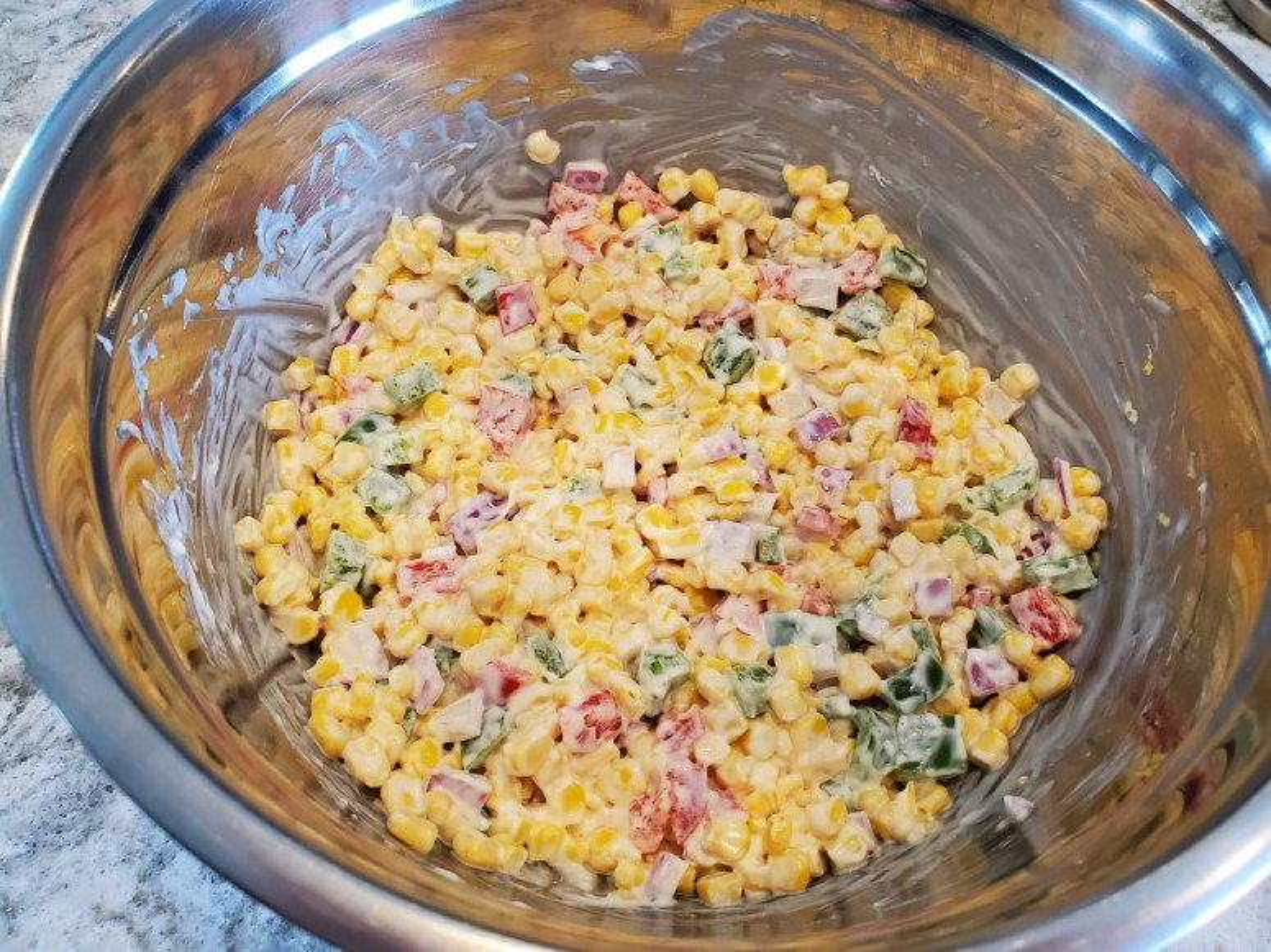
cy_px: 476
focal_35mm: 26
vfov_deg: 53.1
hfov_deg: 67.3
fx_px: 954
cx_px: 636
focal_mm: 4.3
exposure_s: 1/120
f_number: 2.4
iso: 320
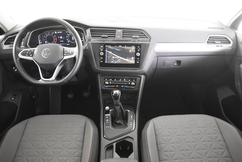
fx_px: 171
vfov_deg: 50.4
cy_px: 81
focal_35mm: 26
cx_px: 121
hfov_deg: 70.4
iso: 5000
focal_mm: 17
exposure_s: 1/25
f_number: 2.8
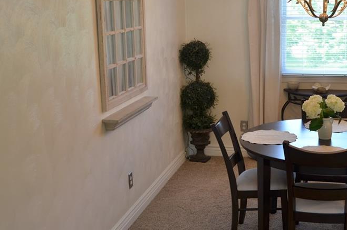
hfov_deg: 35.4
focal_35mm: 56
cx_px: 227
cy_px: 113
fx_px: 538
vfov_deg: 24.1
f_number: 2.8
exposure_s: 1/60
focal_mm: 24
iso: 200
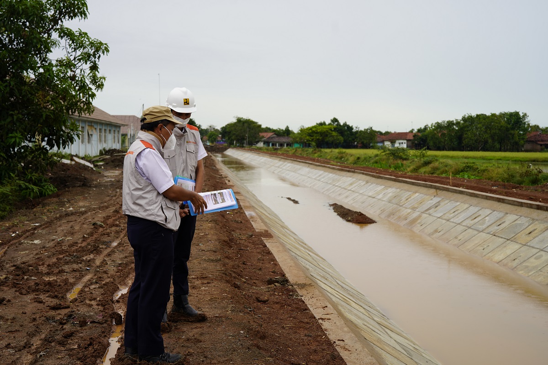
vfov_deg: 27.0
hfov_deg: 39.6
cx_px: 274
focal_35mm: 50
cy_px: 182
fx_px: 761
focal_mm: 50
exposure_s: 1/80
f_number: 5
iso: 100
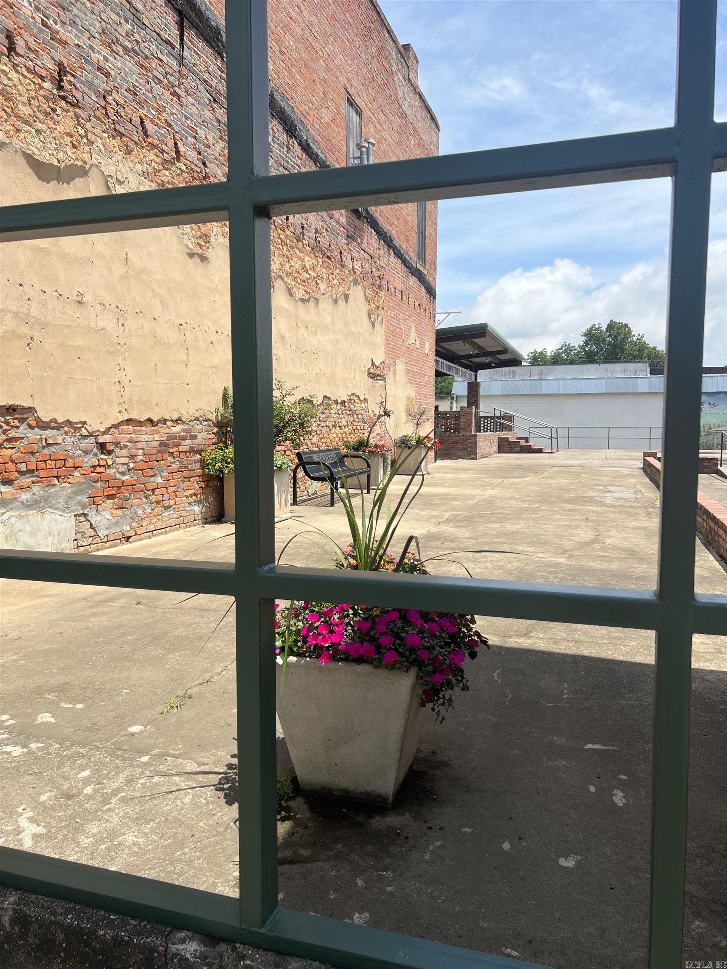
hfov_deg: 53.1
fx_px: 728
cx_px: 364
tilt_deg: -4.9
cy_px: 484
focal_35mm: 26
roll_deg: +0.0
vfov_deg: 67.3
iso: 50
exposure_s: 1/4630
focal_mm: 5.7
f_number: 1.5
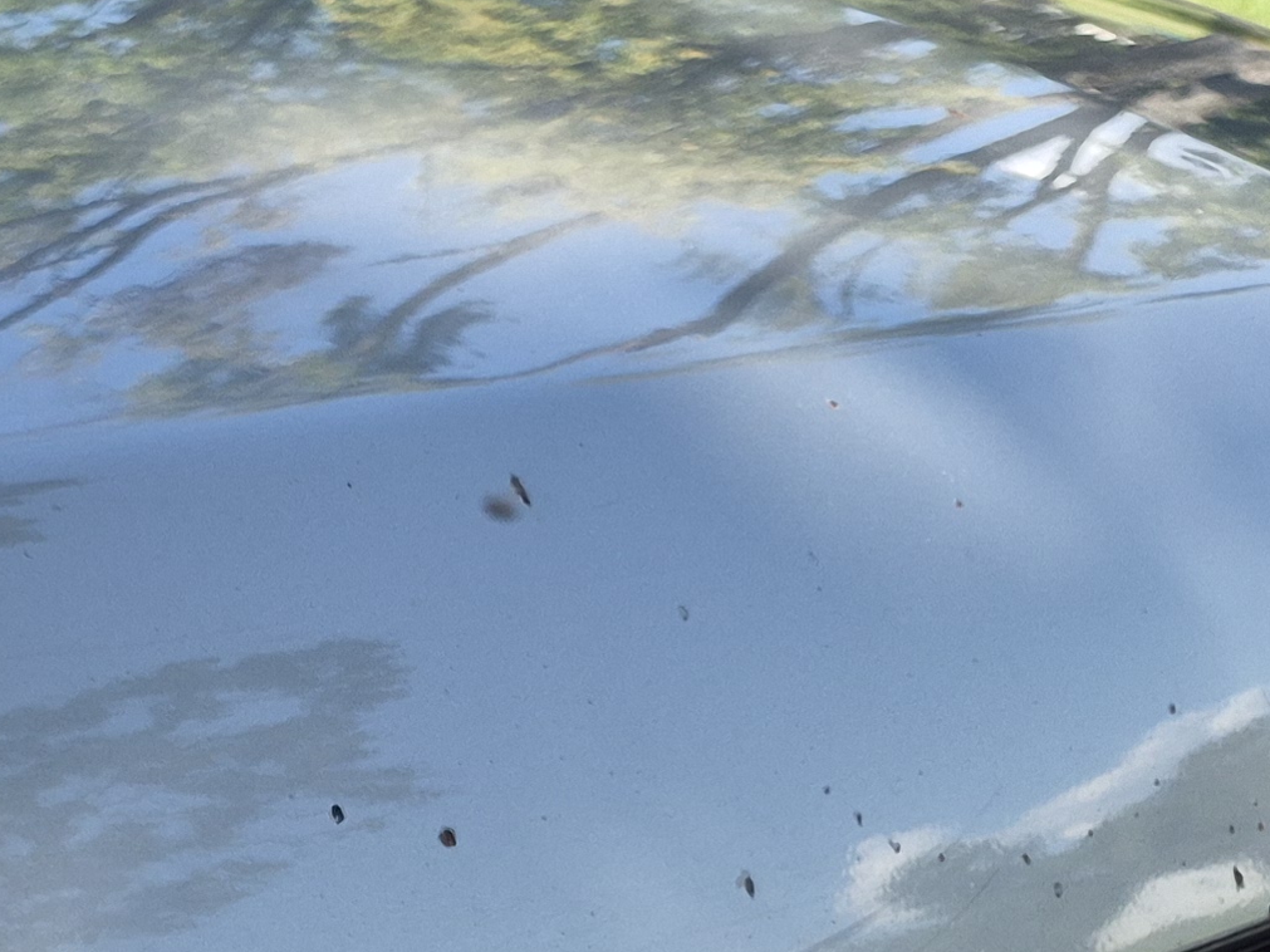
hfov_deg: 19.3
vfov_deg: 15.1
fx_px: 3338
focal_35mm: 91
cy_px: 1404
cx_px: -535
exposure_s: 1/1968
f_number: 1.8
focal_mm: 5.4
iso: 80
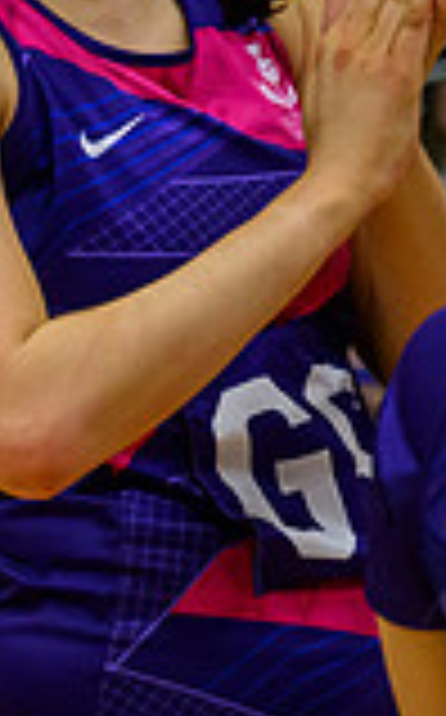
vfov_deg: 6.9
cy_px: 518
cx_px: -917
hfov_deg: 4.2
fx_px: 5909
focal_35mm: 303
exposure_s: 1/1000
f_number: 3.2
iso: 4000
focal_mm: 70
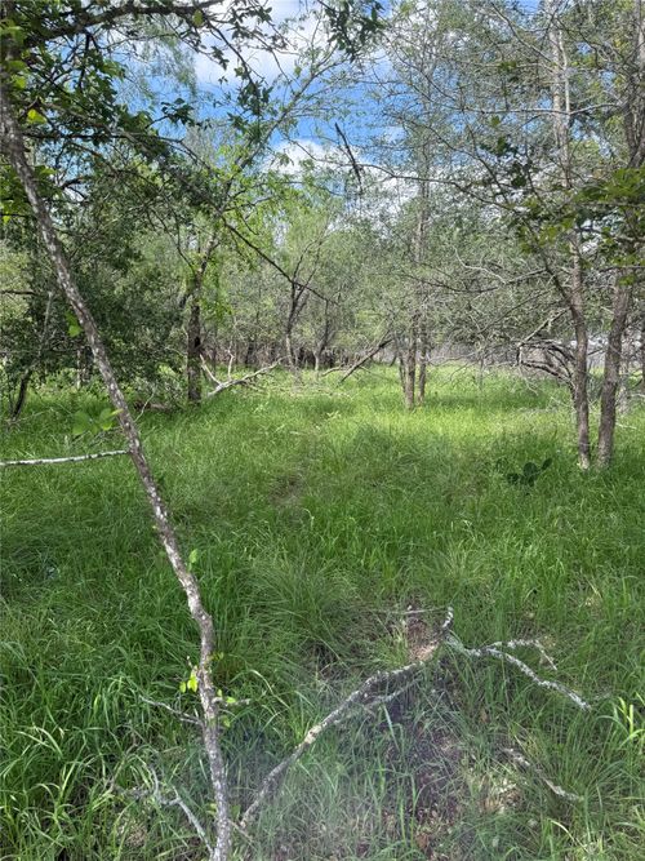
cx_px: 322
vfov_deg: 71.6
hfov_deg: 56.8
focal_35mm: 24
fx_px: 596
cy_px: 430
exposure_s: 1/909
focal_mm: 6.76
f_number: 1.78
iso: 80
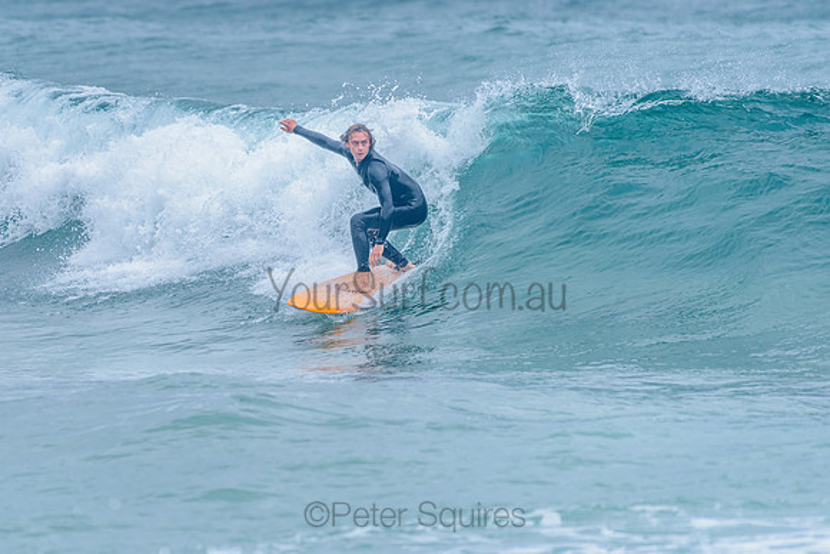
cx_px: 326
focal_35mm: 628
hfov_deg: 3.3
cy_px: 220
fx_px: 14476
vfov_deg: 2.2
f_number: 5.6
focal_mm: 500
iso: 800
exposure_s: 1/2000
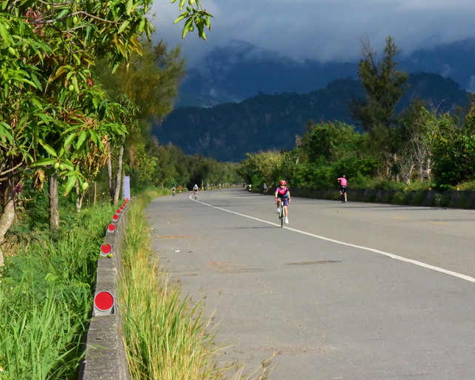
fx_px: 2151
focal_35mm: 153
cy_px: 191
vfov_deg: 10.1
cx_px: 283
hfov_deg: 12.6
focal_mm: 135
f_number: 29
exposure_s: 1/4000
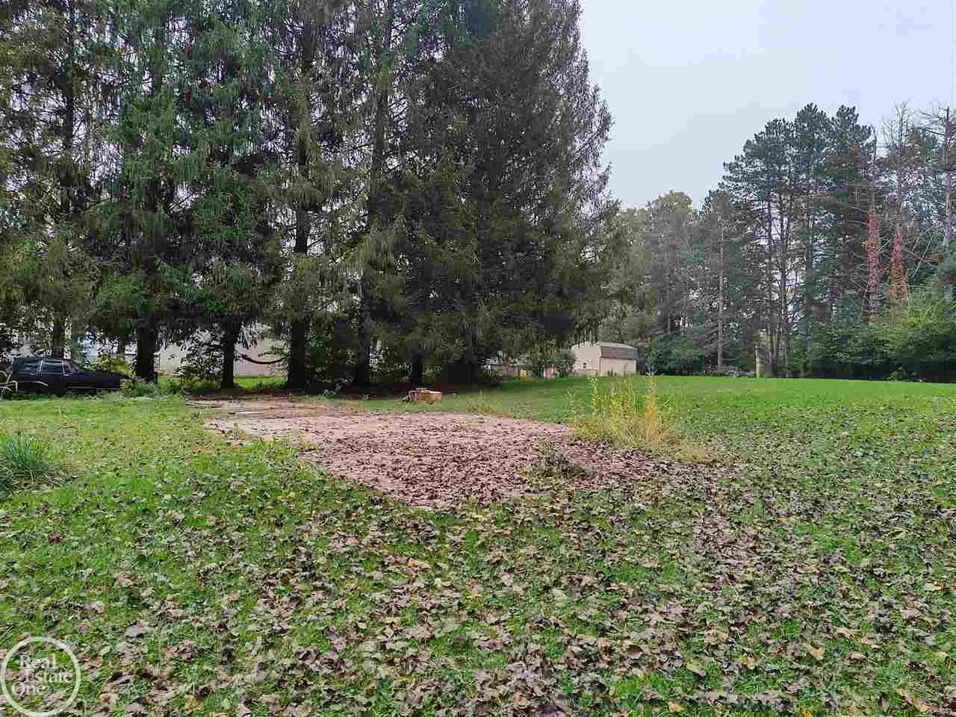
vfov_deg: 51.4
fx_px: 746
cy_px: 358
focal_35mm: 27
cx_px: 478
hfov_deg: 65.3
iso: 112
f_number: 1.79
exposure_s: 1/600
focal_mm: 4.71
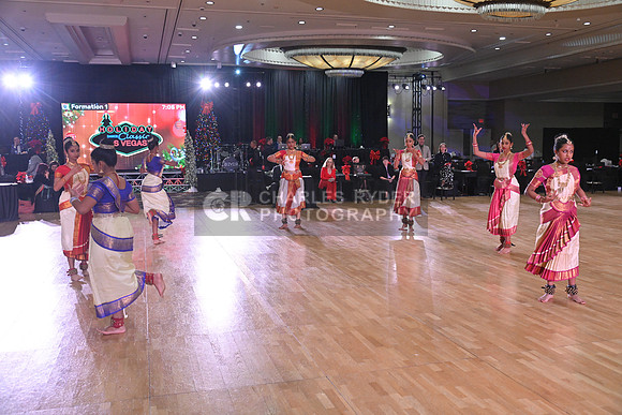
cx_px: 311
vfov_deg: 38.9
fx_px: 588
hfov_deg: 55.8
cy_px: 208
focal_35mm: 34
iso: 3200
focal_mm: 34
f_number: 5.6
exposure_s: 1/400
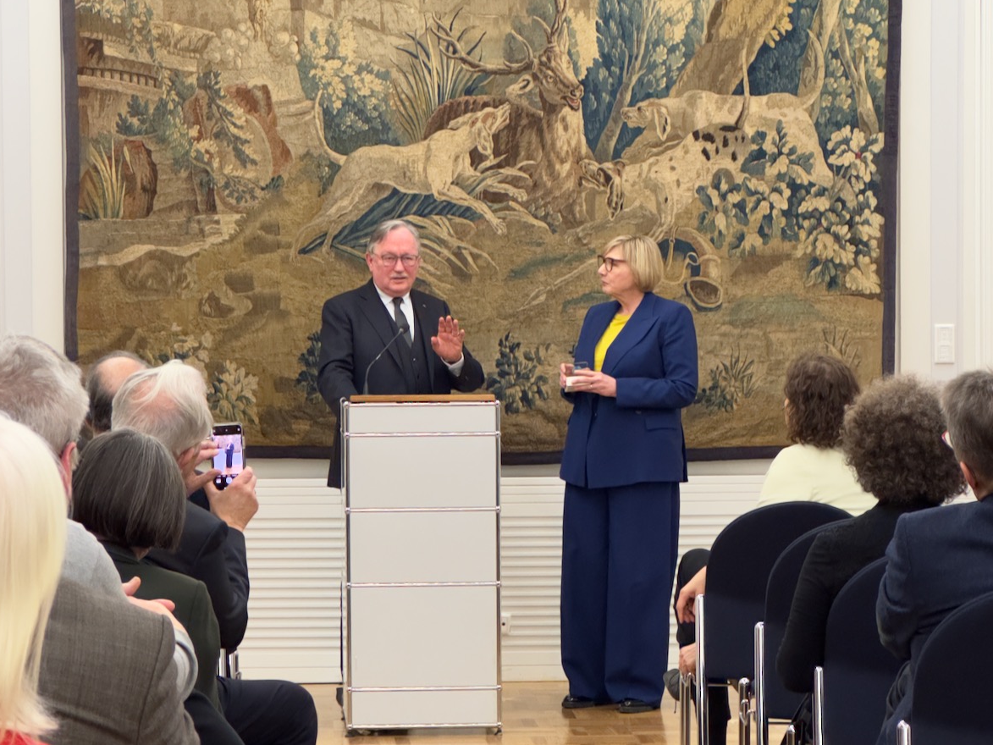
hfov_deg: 23.3
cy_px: 396
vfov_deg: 17.6
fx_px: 2410
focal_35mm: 84
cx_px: 492
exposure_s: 1/50
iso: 400
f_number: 2.8
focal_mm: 9
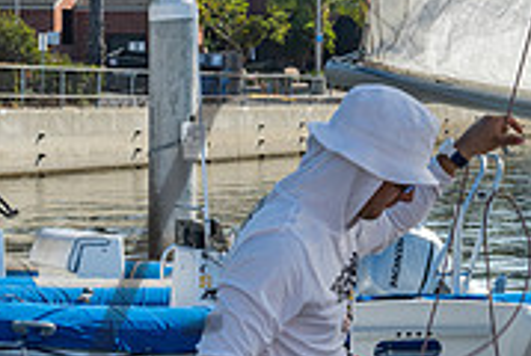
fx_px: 2393
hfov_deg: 12.6
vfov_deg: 8.5
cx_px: 471
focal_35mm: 162
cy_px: 293
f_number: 10
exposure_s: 1/200
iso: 200
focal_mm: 40
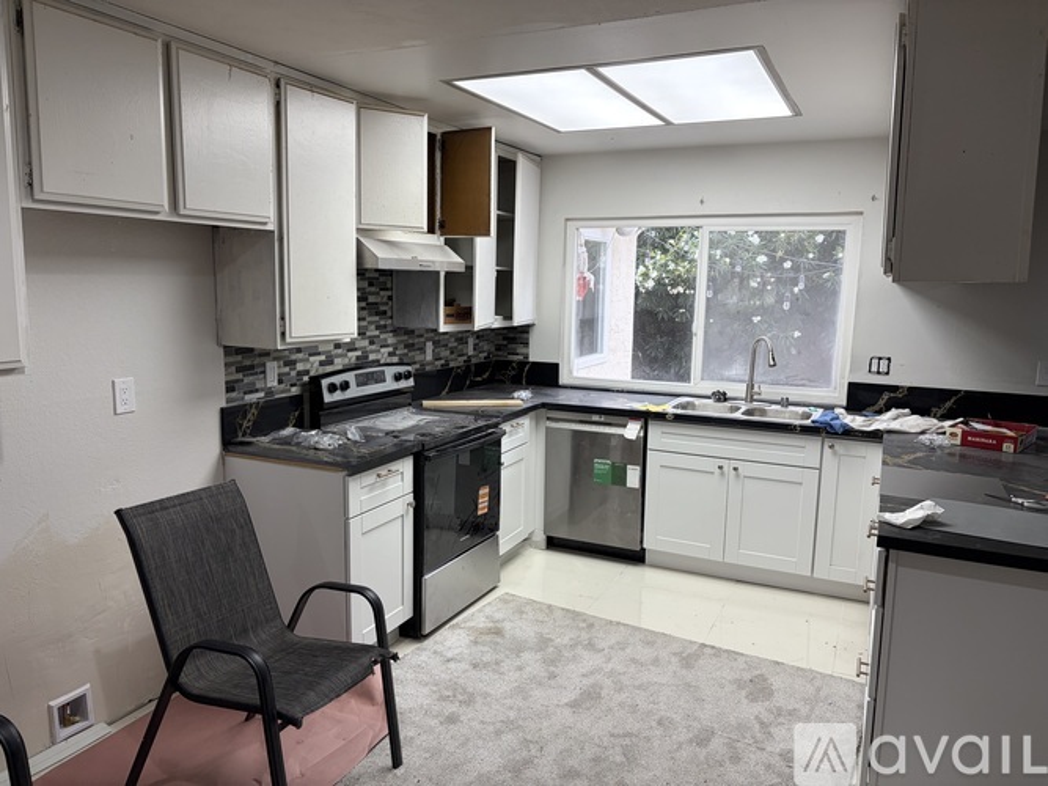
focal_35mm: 26
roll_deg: -1.7
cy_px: 393
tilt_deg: -7.3
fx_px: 787
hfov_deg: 67.3
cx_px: 524
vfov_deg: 53.0
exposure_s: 1/120
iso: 64
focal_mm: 5.96
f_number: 1.6
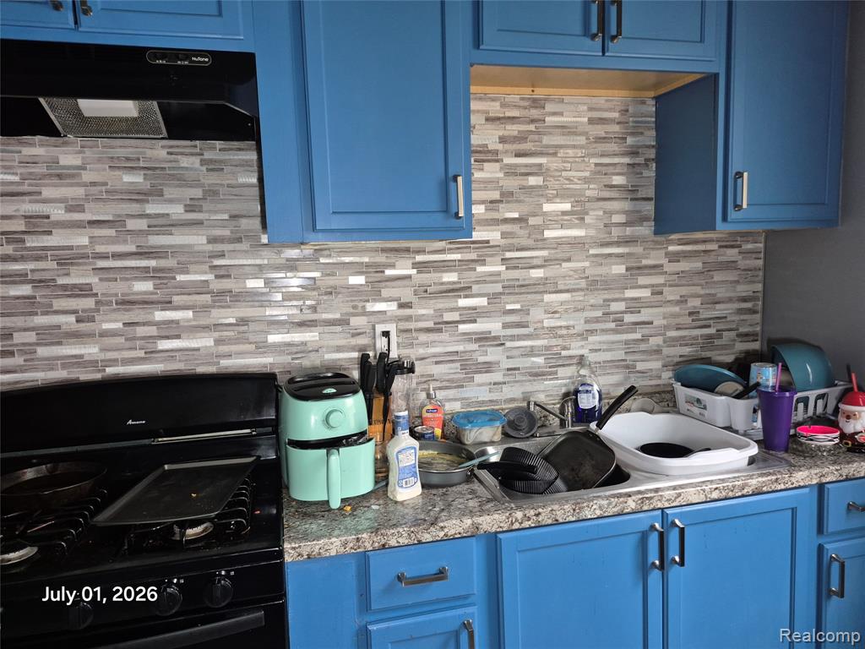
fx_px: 575
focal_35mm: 23
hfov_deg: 73.9
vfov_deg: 58.9
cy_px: 324
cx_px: 432
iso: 640
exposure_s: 1/60
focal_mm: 5.4
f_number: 1.8
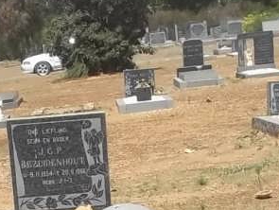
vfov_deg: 10.8
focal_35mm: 130
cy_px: 352
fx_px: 1049
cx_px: 43
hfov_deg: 15.0
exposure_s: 1/500
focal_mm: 5.7
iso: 80
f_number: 5.5
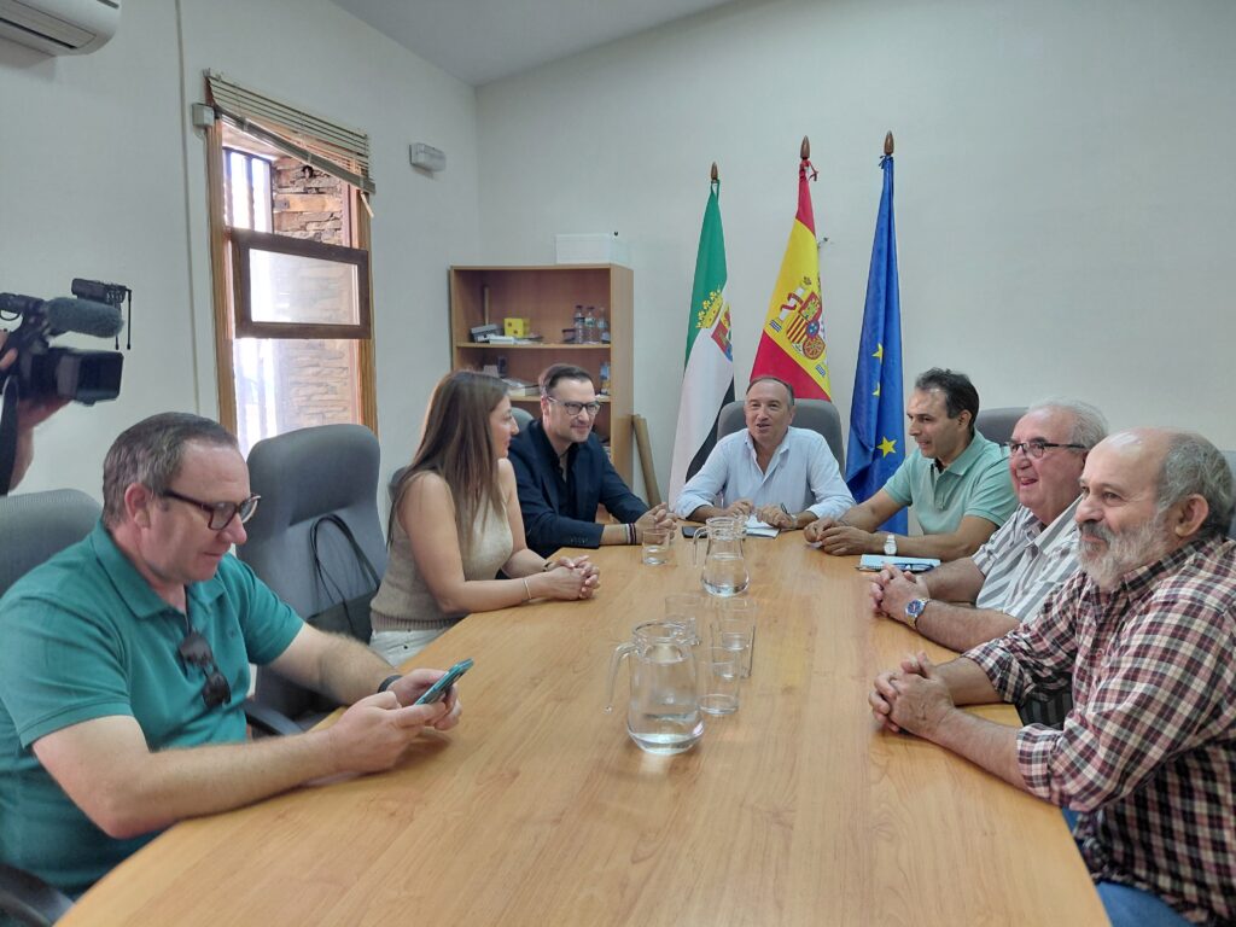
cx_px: 618
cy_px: 464
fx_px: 893
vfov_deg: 54.9
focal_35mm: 25
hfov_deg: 69.4
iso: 250
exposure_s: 1/50.1
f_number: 1.8
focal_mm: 4.69
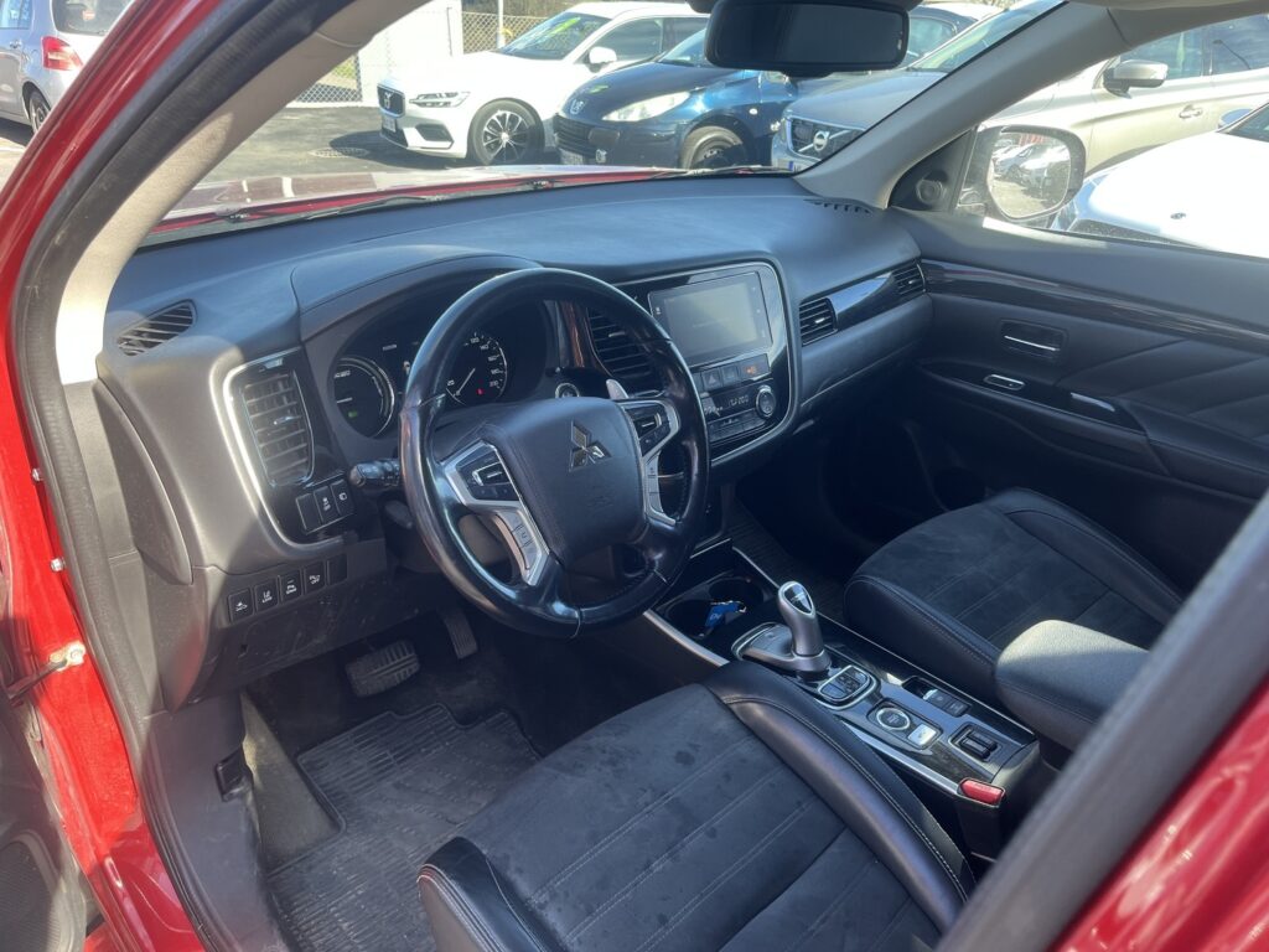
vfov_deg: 53.1
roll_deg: -2.1
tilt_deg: -24.4
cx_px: 634
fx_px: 953
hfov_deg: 67.3
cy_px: 476
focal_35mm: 26
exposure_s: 1/161
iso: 40
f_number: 1.6
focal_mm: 5.1
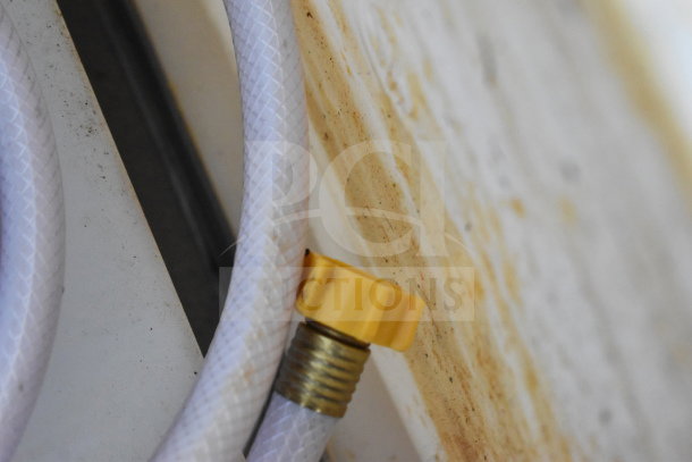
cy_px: 231
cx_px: 346
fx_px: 1586
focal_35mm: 82
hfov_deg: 24.6
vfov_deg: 16.6
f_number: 5.6
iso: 6400
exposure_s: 1/100
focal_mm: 55
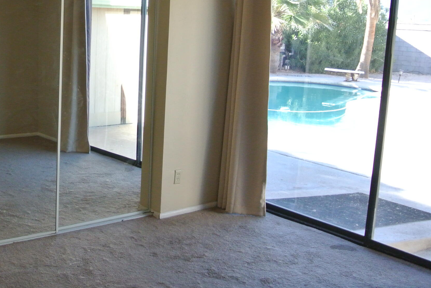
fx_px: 587
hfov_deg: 38.3
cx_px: 69
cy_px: 104
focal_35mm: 49
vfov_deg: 27.5
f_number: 3.5
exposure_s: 1/500
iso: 640
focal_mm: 10
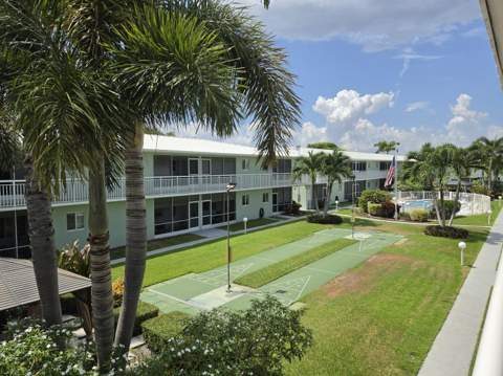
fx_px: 334
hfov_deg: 74.0
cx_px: 252
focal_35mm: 23
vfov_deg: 58.8
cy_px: 188
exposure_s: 1/7939
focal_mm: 6.5
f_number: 1.4
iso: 64
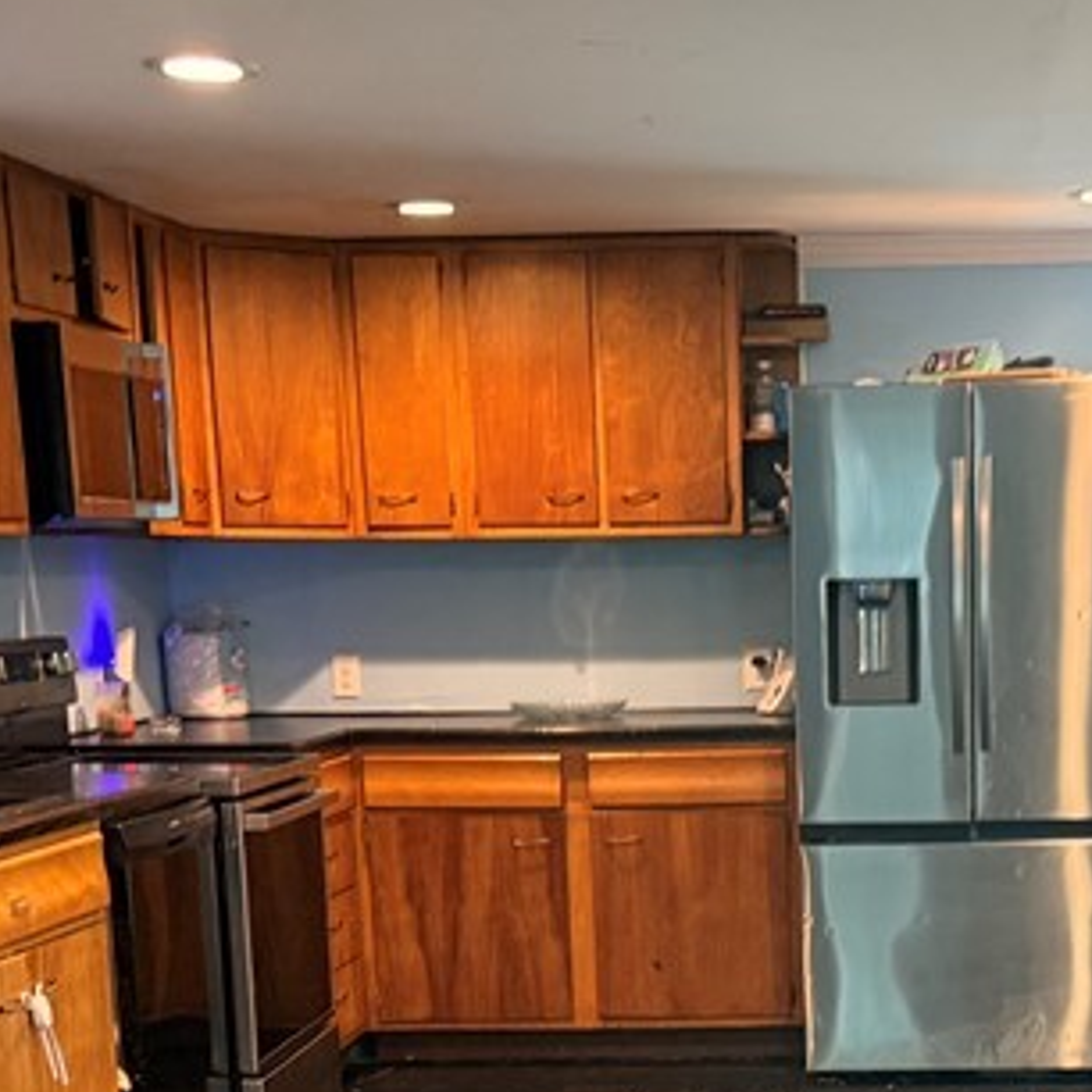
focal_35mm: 71
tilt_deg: -12.2
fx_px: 2534
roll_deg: +0.6
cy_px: 1142
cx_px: 878
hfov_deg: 23.9
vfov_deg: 23.1
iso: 500
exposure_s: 1/60
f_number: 1.78
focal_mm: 6.76
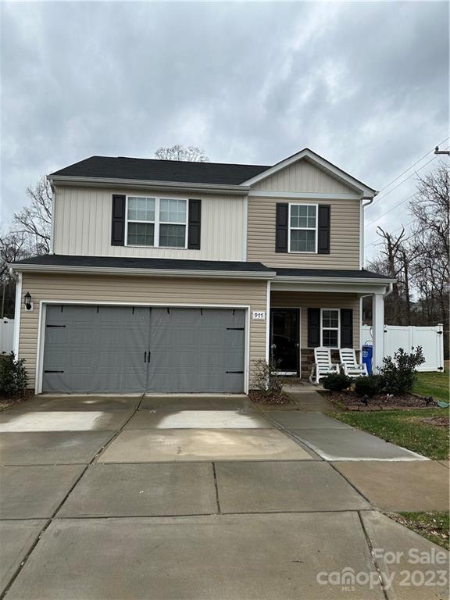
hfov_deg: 56.8
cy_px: 300
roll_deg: -1.5
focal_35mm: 24
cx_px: 225
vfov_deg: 71.6
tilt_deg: +3.7
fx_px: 416
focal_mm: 6.86
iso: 80
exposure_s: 1/2155
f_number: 1.78
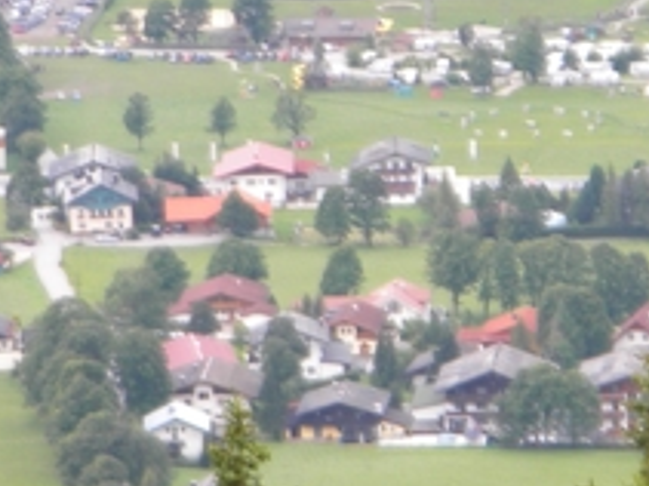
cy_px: 52
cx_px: 664
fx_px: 7889
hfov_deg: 4.7
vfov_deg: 3.5
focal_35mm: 421
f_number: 5
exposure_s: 1/57.2
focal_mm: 26.8
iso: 80
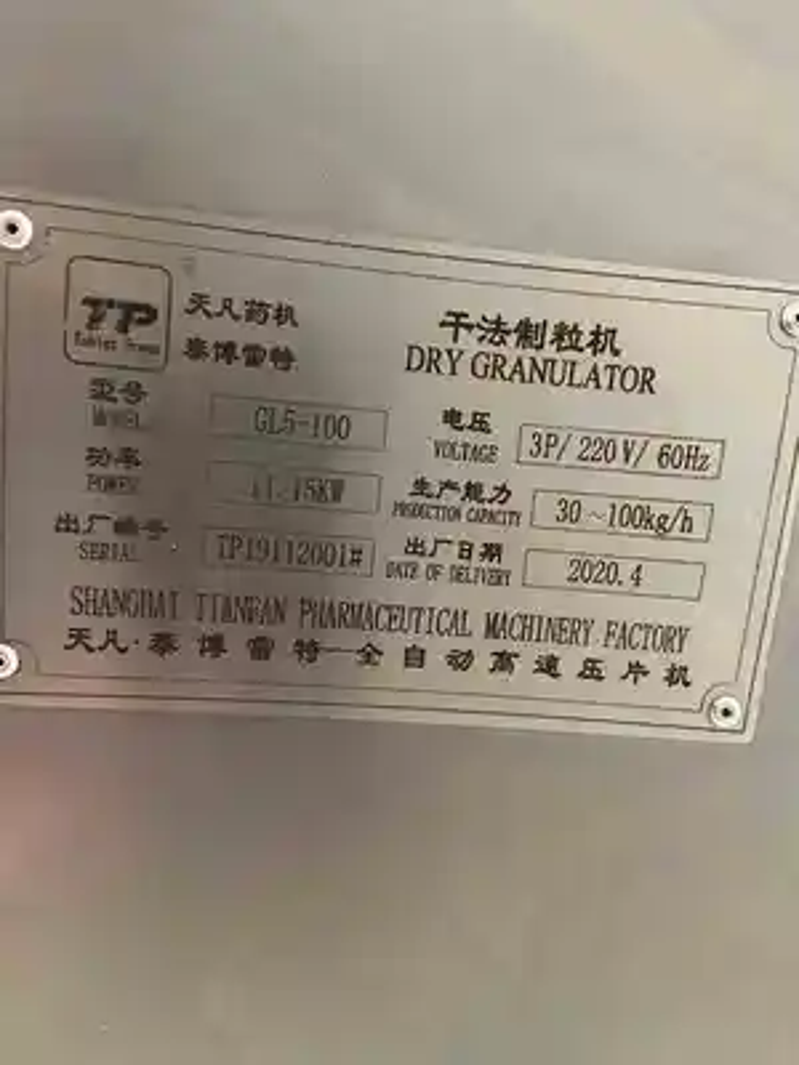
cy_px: 532
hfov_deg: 53.1
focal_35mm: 26
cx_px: 400
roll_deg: -4.7
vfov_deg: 67.3
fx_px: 800
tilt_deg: -7.8
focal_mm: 4.25
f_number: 1.8
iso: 640
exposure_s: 1/36
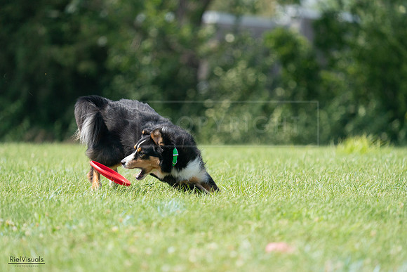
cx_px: 204
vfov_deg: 3.2
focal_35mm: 426
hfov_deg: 4.8
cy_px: 136
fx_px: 4817
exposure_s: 1/4000
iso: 1600
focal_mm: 426
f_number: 6.3
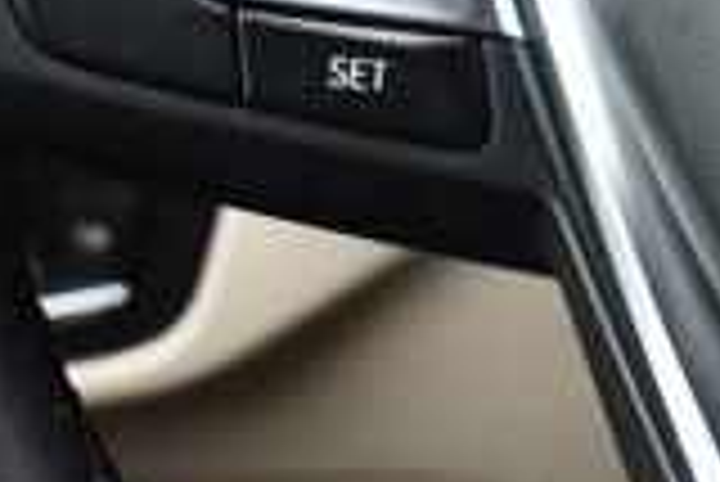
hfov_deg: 10.8
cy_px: -11
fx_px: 3603
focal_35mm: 180
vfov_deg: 7.6
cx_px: 1202
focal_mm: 30
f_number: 4.2
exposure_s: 1/250
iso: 800
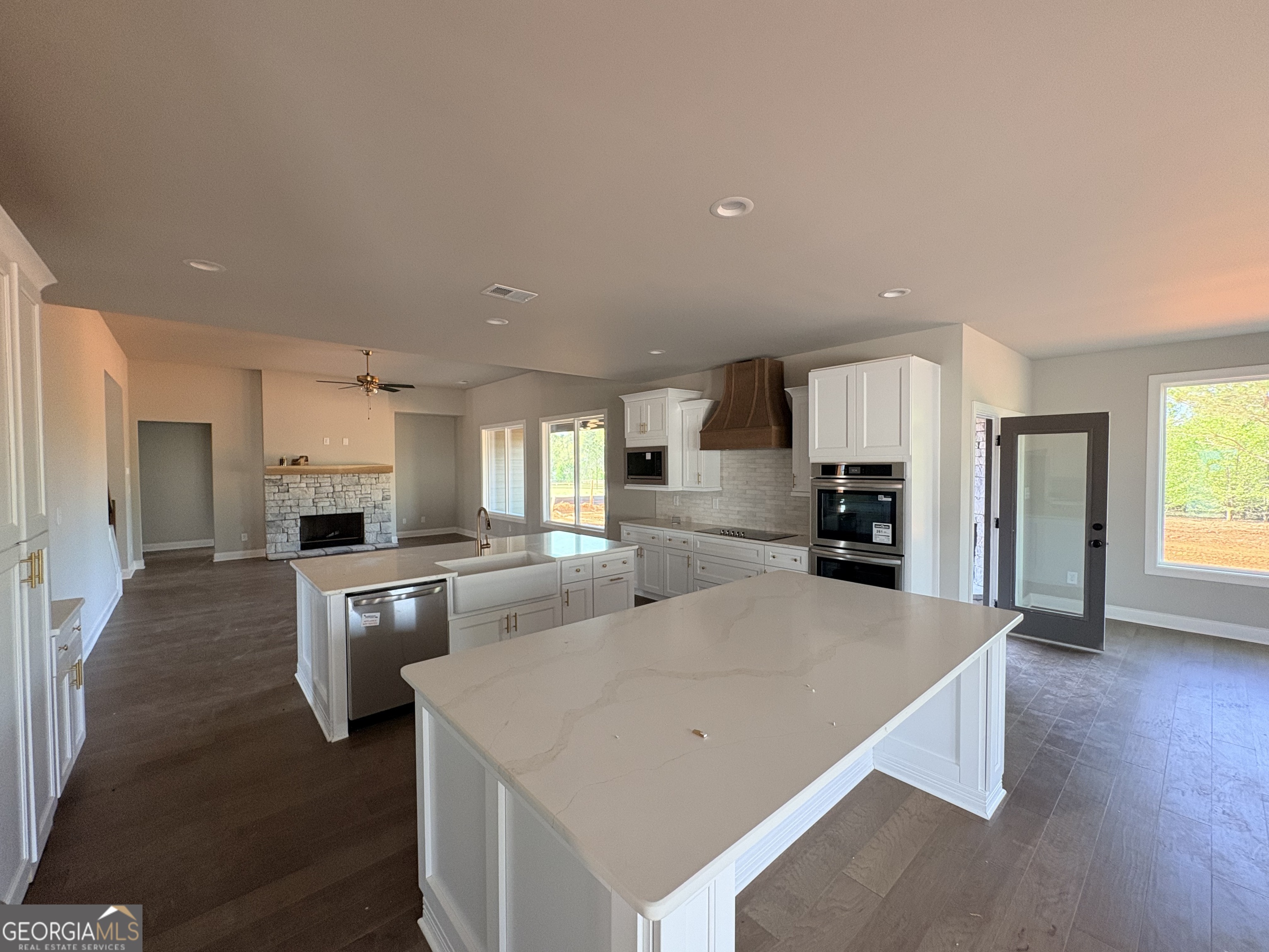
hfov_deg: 102.1
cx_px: 634
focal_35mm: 14
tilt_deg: +0.0
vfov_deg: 85.7
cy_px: 476
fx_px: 513
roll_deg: +0.8
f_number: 2.2
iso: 250
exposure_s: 1/99
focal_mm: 2.22
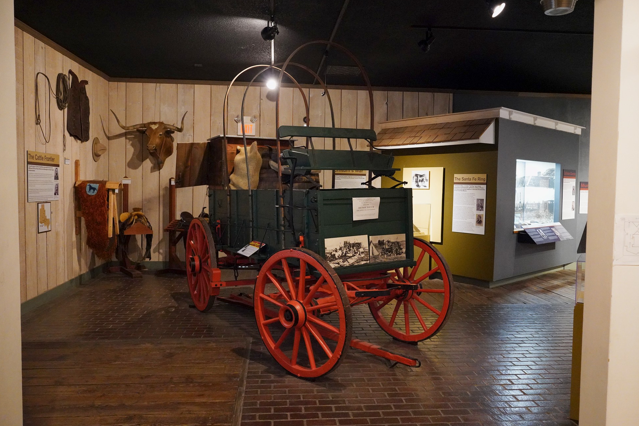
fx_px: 532
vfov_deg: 43.6
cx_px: 323
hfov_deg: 61.9
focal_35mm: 30
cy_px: 211
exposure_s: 1/100
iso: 10000
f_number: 5
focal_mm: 29
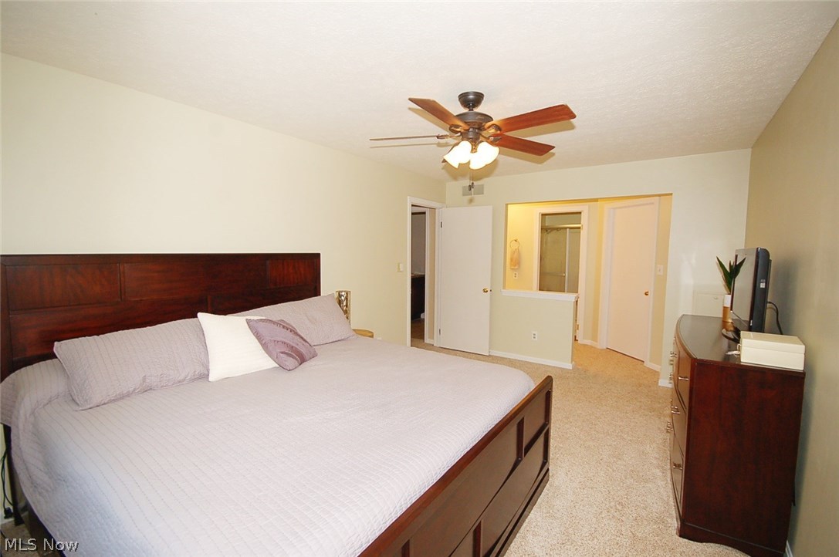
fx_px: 349
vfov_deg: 77.2
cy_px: 278
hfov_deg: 100.5
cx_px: 420
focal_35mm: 15
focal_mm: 10
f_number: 5
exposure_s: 1/60
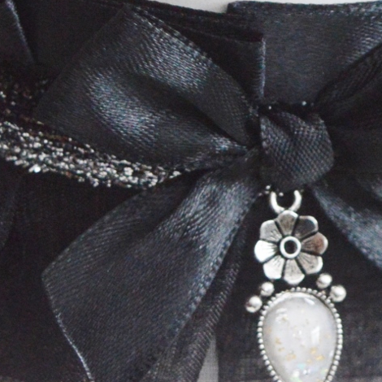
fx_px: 3458
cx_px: 317
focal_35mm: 277
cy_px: 148
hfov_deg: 6.3
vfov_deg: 6.3
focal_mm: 46
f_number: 5
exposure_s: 1/80
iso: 2000
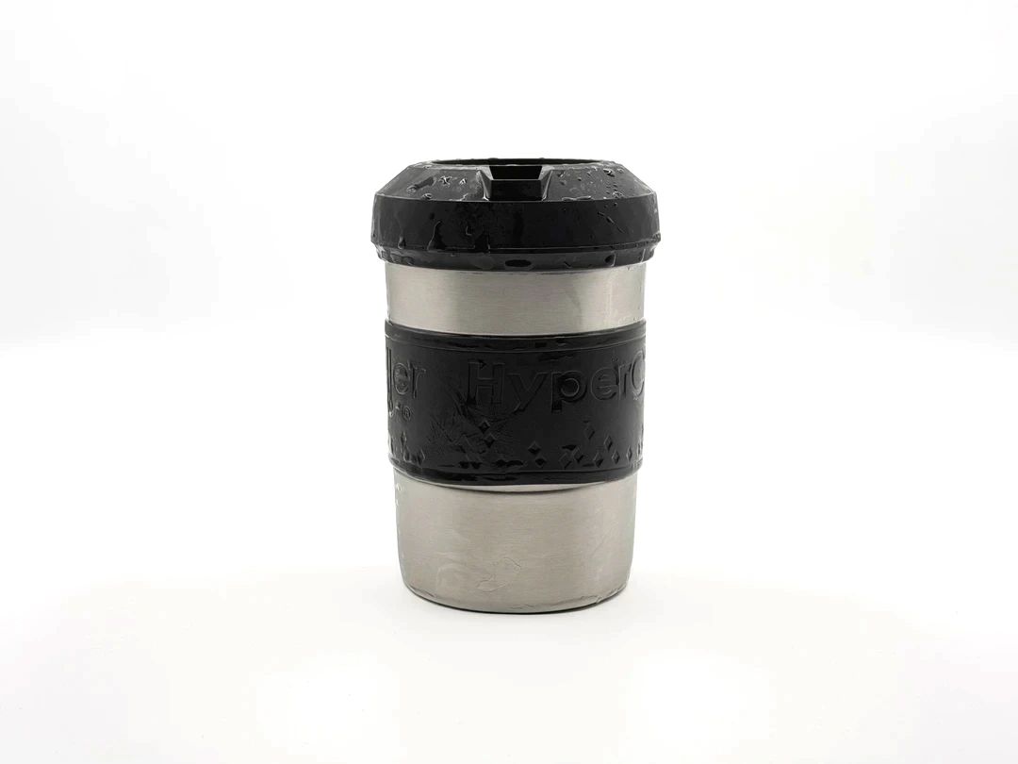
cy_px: 382
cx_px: 509
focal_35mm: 48
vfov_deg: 30.3
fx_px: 1412
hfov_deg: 39.7
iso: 80
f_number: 1.8
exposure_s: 1/712
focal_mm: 6.8
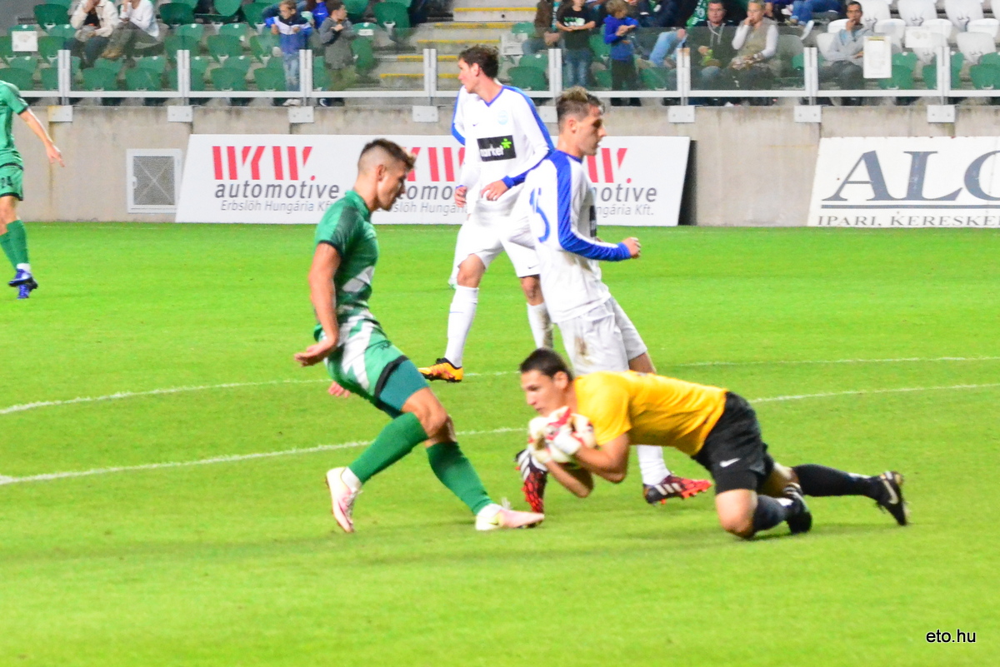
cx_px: 500
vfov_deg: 7.9
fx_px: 4835
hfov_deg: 11.8
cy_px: 334
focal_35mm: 174
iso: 6400
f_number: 5
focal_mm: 116
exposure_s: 1/400
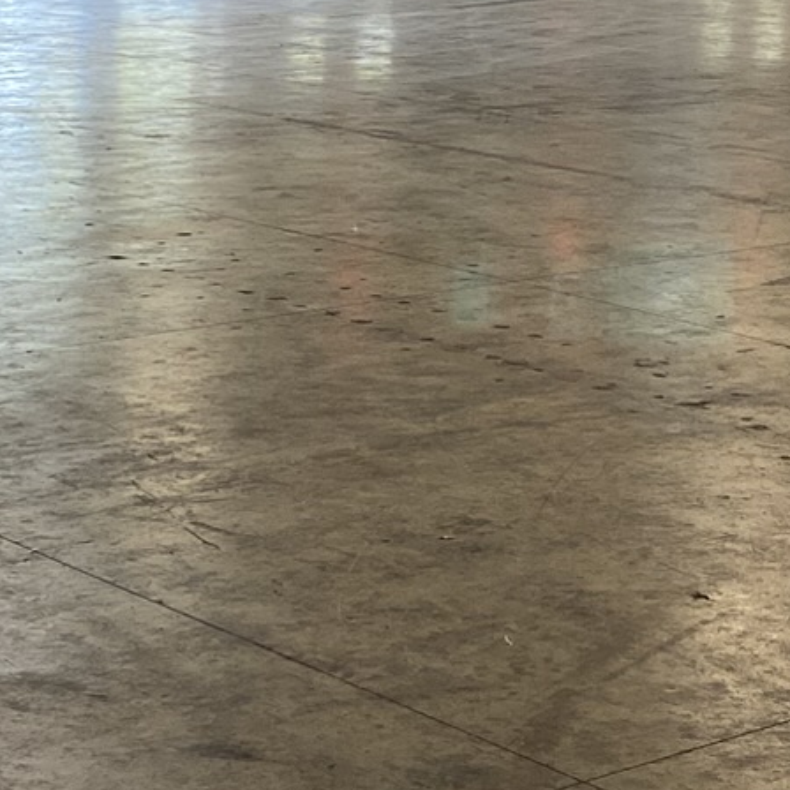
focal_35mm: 105
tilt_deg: -6.3
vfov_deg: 16.4
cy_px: 69
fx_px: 2711
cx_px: 323
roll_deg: +0.7
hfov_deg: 16.6
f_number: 1.8
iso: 125
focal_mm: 4.25
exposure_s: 1/121
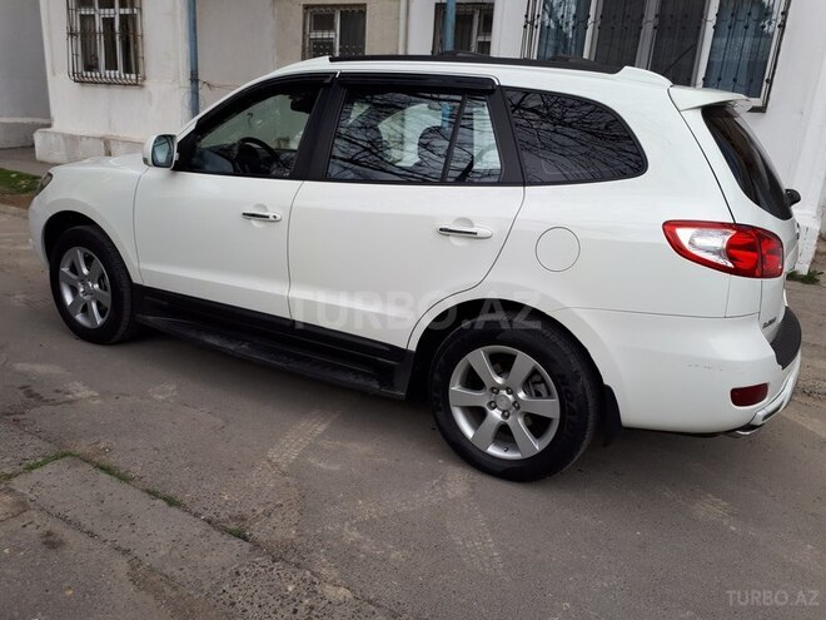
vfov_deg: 51.4
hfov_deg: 65.3
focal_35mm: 27
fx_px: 644
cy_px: 310
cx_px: 413
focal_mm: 3.6
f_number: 1.9
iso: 40
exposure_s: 1/1000
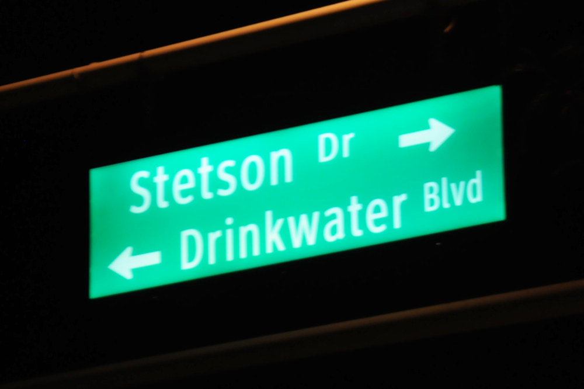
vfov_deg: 9.3
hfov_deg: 14.0
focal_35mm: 147
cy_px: 194
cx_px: 292
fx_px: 2384
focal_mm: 98
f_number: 5.3
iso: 800
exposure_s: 1/30
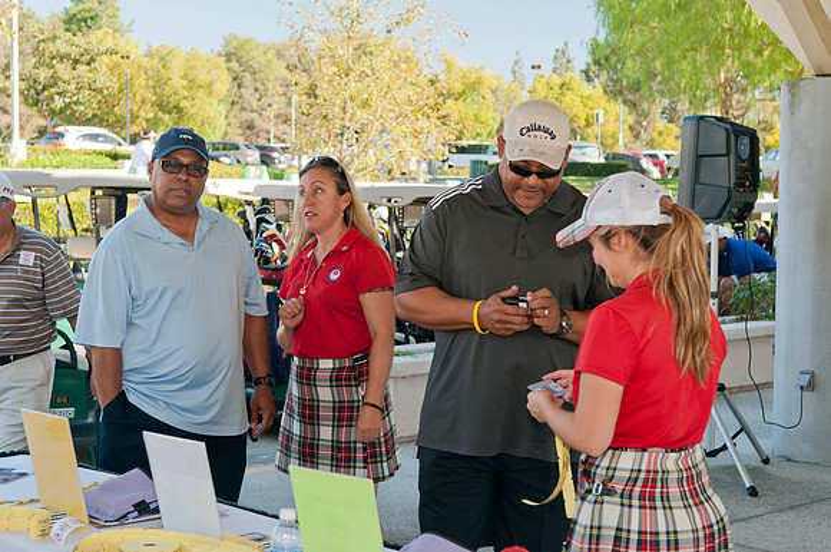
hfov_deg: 33.4
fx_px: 1383
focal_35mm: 60
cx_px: 416
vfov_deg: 22.6
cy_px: 276
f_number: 5
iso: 200
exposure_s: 1/60
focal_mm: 40
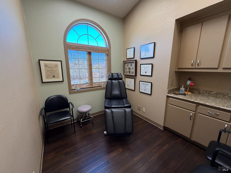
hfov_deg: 102.1
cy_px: 86
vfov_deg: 85.7
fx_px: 93
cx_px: 116
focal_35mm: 14
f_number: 2.2
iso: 250
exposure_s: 1/120
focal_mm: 2.22
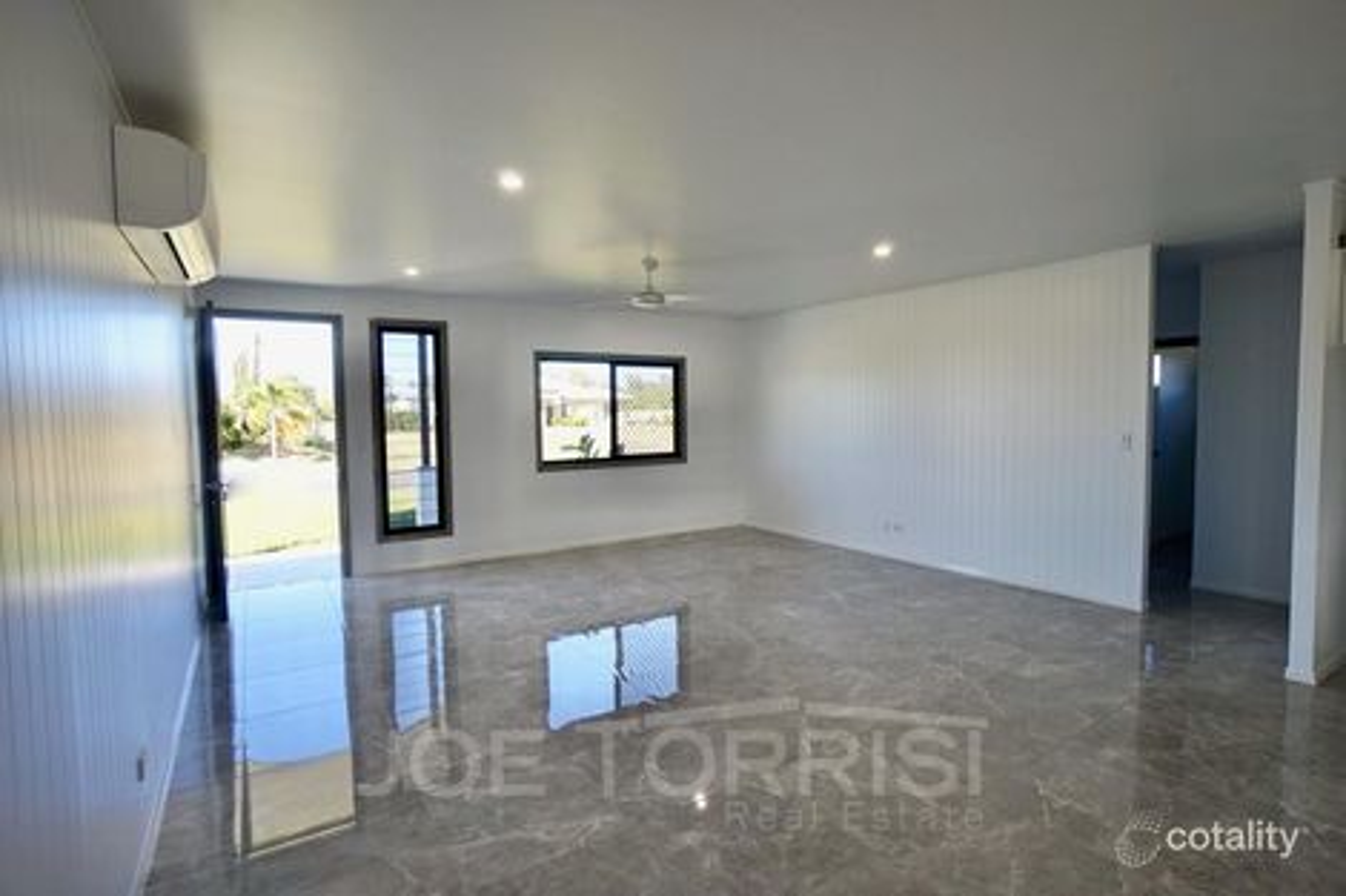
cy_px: 448
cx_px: 673
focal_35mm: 16
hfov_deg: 95.0
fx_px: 617
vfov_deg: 72.0
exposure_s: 1/60
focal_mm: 11
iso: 100
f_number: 4.5
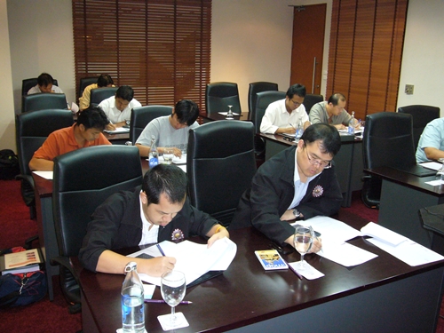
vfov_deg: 40.7
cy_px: 166
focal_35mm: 35
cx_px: 222
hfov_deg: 52.6
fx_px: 449
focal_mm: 5.7
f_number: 3
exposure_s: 1/30
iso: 250
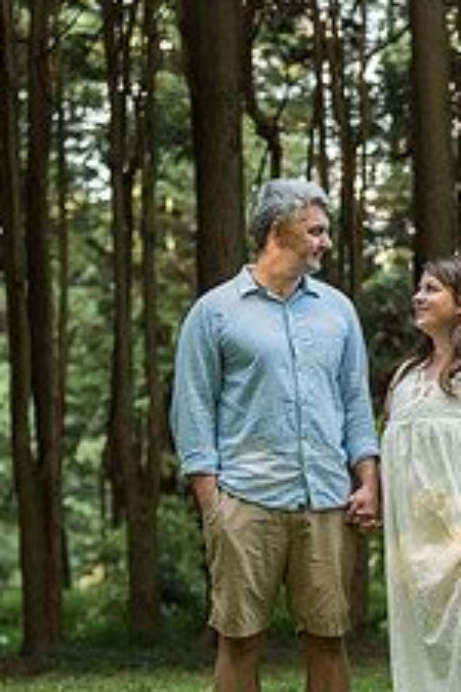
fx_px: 2689
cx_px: 384
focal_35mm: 140
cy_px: 289
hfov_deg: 9.8
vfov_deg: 14.6
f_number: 2.8
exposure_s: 1/320
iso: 800
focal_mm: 70
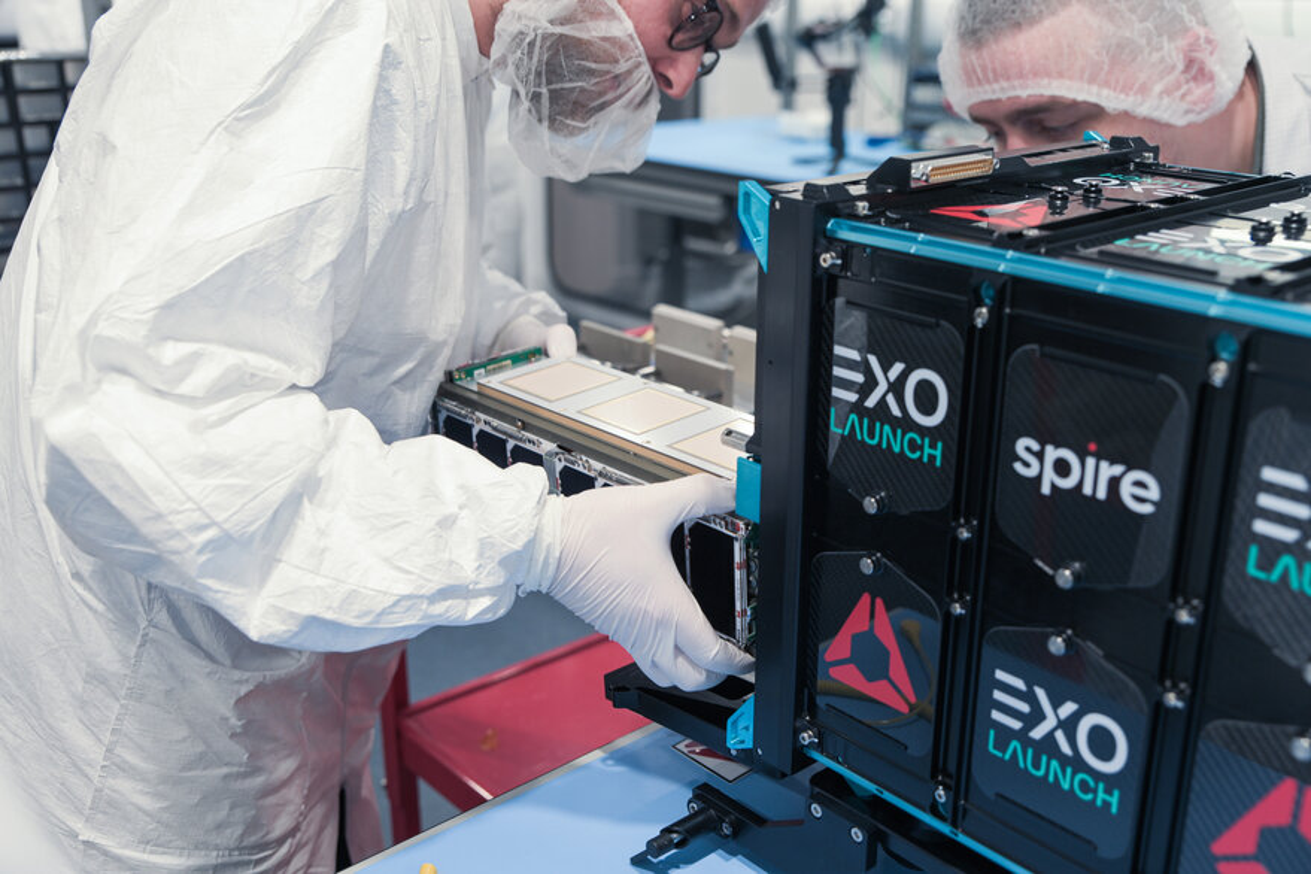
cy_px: 437
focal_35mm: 38
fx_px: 1384
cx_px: 656
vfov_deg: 35.1
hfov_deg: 50.7
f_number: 3.5
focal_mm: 38
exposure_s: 1/125
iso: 400
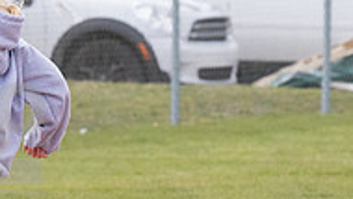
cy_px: 134
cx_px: -13
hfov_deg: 2.3
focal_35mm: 932
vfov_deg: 1.3
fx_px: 8726
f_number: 5.6
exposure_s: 1/1600
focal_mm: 195
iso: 640
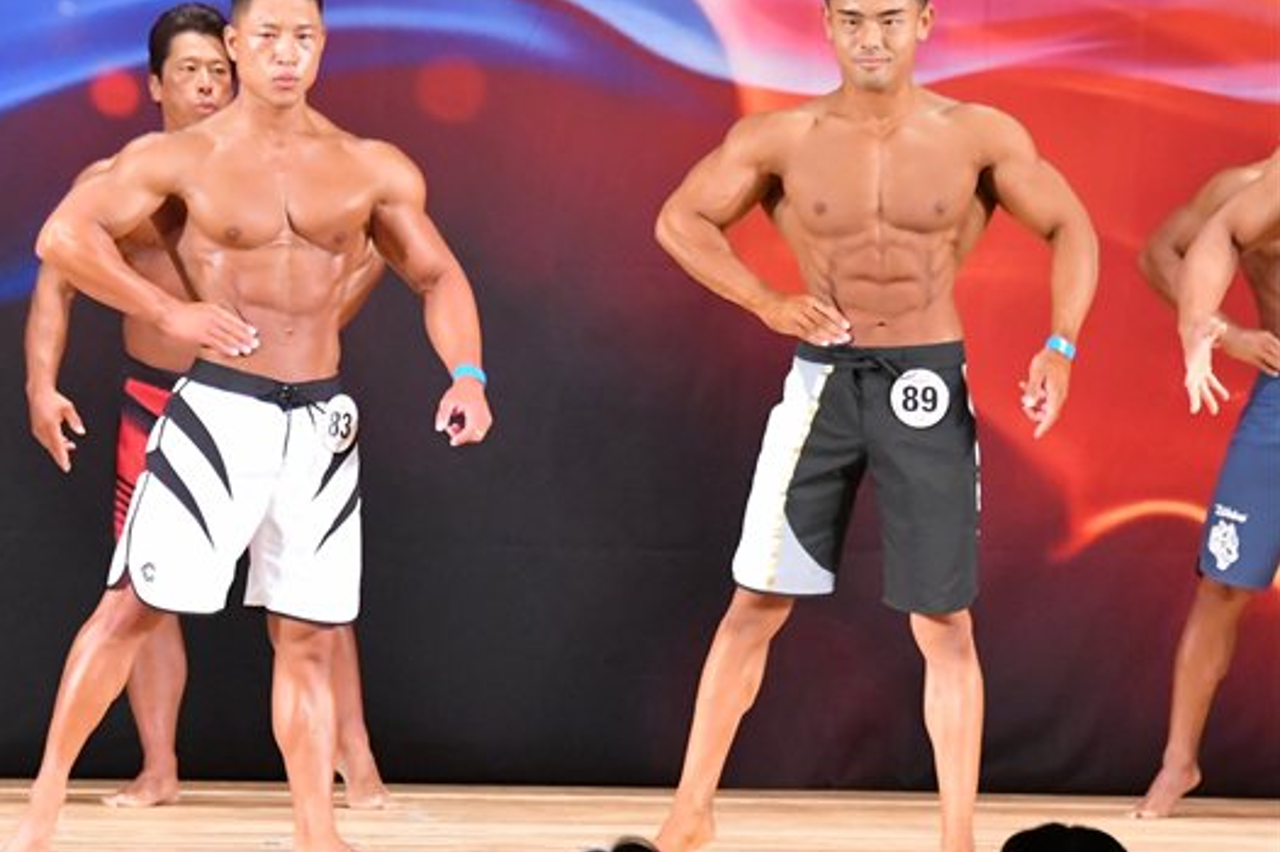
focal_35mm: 320
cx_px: 339
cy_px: 450
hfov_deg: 6.4
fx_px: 11370
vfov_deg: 4.3
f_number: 5.6
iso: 8000
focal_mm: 145
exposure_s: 1/400
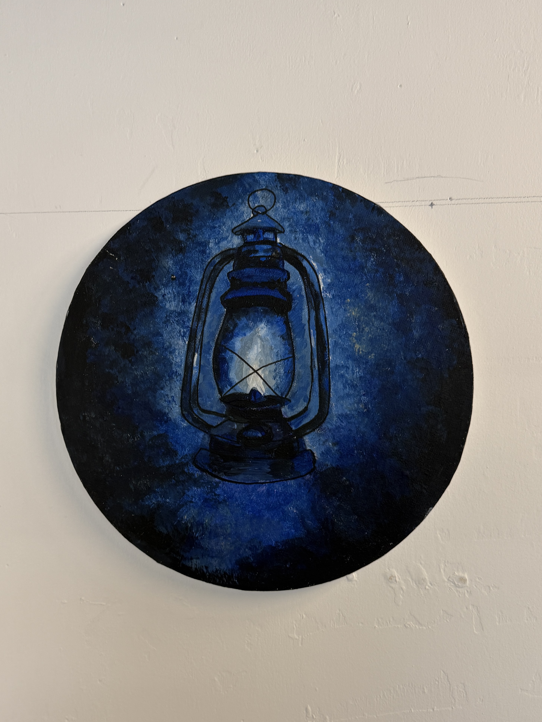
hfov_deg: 56.8
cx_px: 271
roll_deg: +1.3
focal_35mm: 24
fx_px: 501
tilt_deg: +0.6
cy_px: 361
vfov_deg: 71.6
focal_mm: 6.76
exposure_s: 1/100
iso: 125
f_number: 1.78
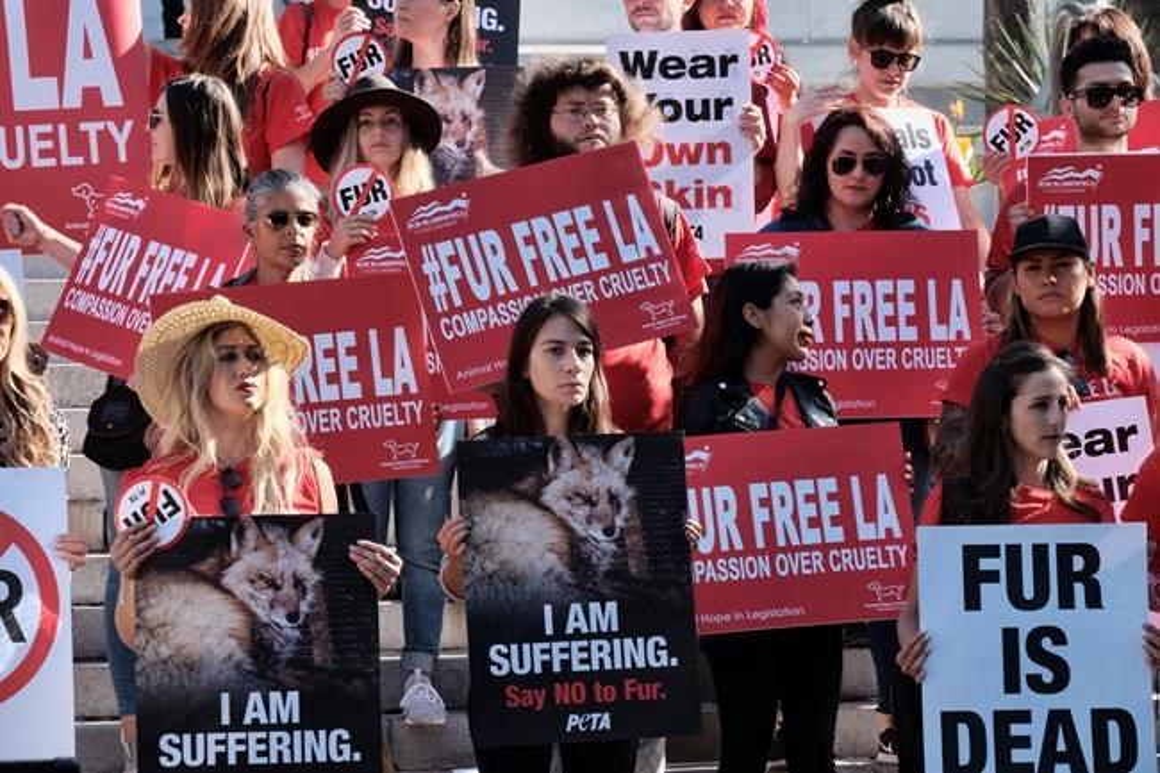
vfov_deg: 10.1
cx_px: 580
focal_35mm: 136
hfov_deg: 15.1
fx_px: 4381
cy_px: 386
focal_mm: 90.6
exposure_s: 1/350
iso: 1600
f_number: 8
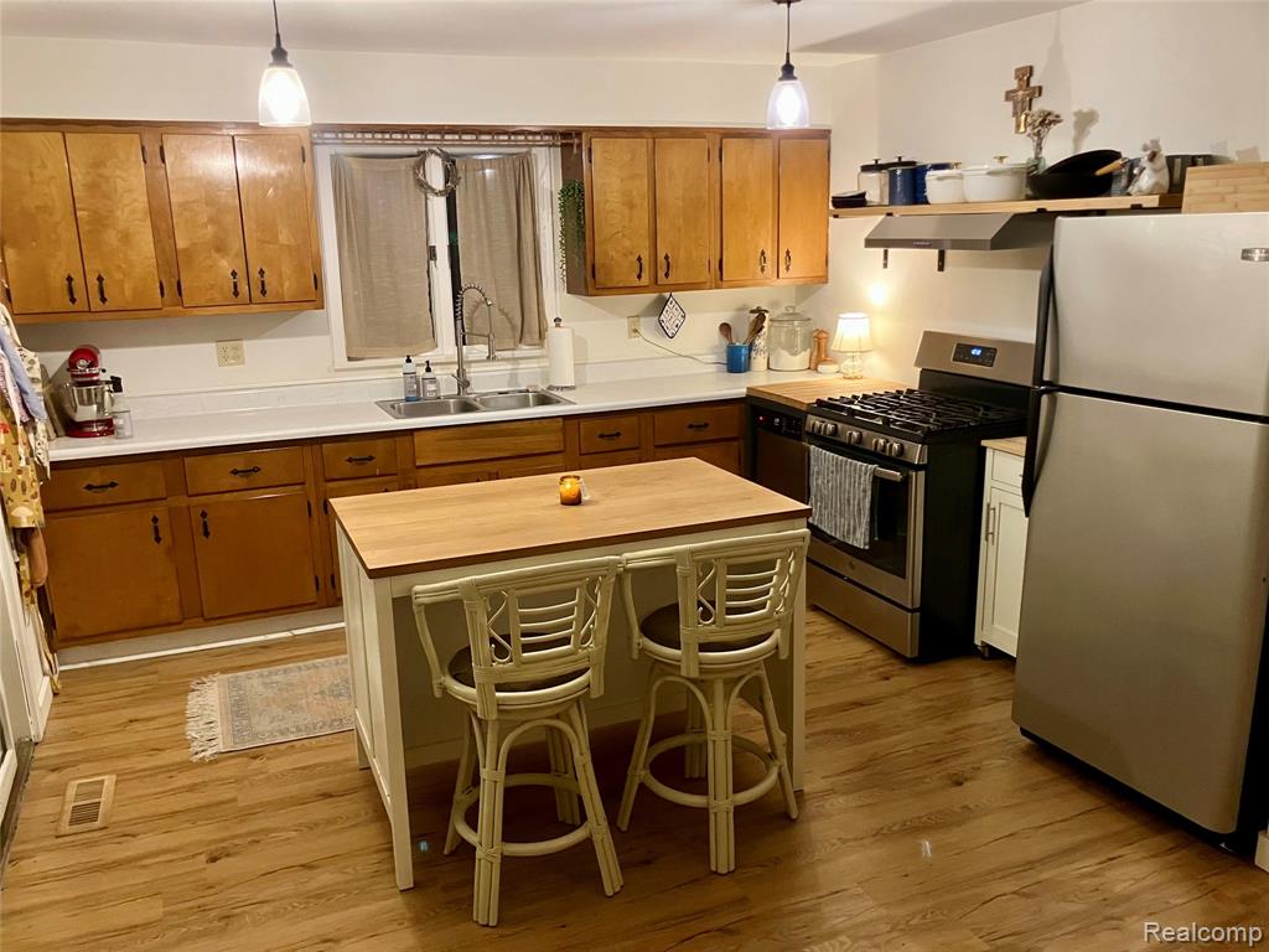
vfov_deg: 49.7
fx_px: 1026
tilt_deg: -13.4
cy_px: 476
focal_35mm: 28
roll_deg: +2.1
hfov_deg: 63.4
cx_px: 634
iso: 400
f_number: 1.8
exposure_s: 1/40
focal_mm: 3.99
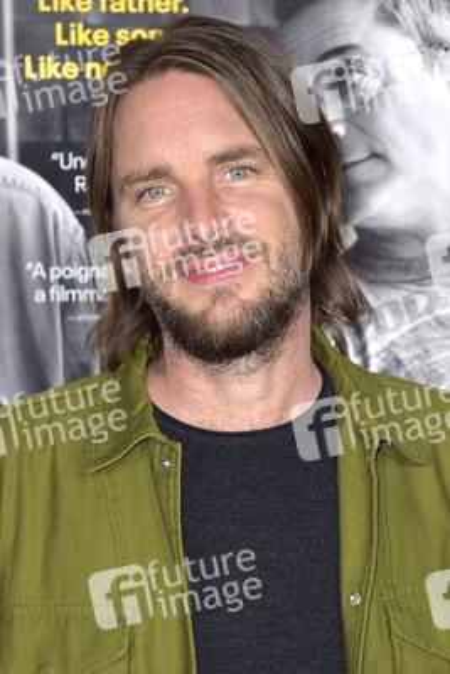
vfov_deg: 11.4
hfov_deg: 7.6
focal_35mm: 180
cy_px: 337
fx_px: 3372
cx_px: 225
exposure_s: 1/200
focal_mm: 180
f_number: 6.3
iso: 640
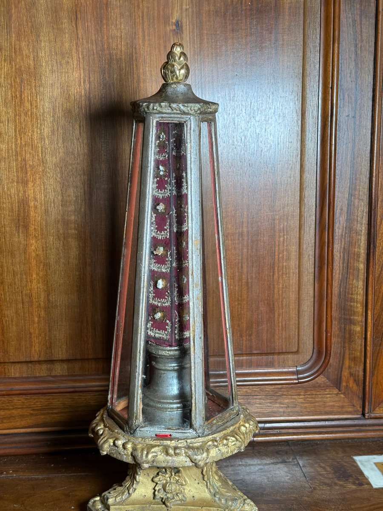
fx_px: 708
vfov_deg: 39.7
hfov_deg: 30.3
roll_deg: +1.0
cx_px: 192
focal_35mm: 48
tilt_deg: -9.8
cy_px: 256
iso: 80
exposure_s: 1/116
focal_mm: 6.76
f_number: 1.78
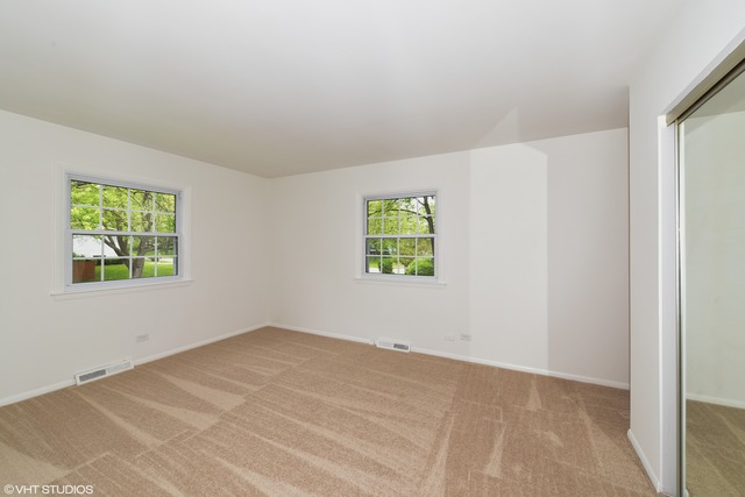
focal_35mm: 14
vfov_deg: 81.2
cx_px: 372
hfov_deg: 104.2
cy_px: 248
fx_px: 290
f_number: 9
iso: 400
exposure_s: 1/50
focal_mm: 14
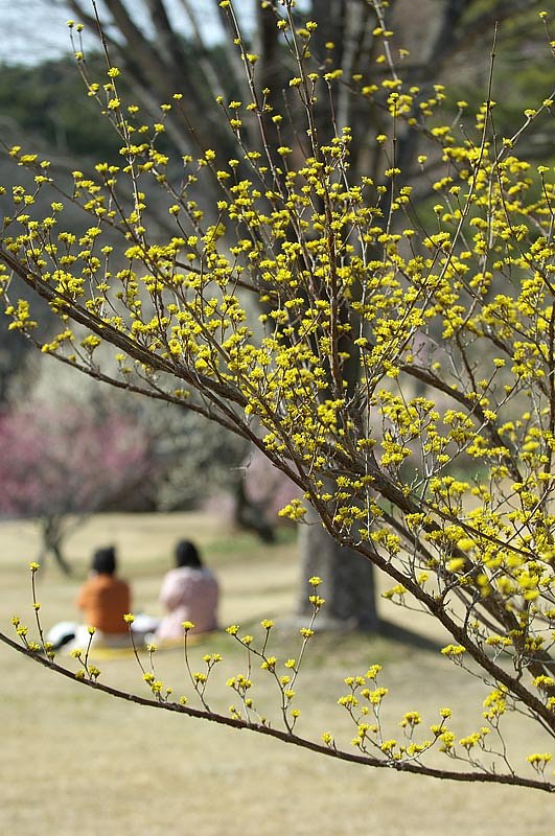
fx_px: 2435
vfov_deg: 19.5
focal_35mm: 105
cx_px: 278
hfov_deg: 13.0
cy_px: 418
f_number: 4
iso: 200
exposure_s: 1/1250
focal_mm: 70
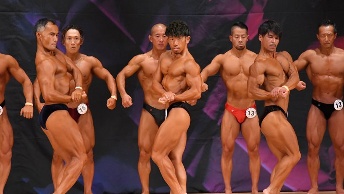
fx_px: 2737
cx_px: 172
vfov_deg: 4.1
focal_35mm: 300
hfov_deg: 7.2
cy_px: 108
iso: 5600
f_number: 5.6
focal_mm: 190
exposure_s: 1/400
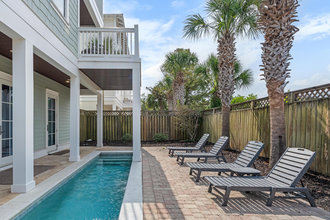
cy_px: 122
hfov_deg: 83.5
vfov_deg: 61.8
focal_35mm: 20
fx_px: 183
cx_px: 142
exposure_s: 1/100
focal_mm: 16
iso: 100
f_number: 9
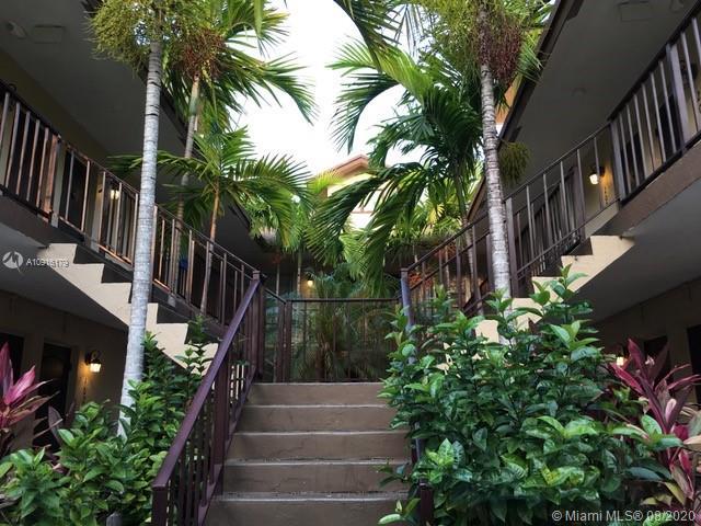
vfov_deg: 48.2
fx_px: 587
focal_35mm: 29
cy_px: 263
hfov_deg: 61.7
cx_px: 350
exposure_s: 1/60
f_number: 2.2
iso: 32
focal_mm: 4.15
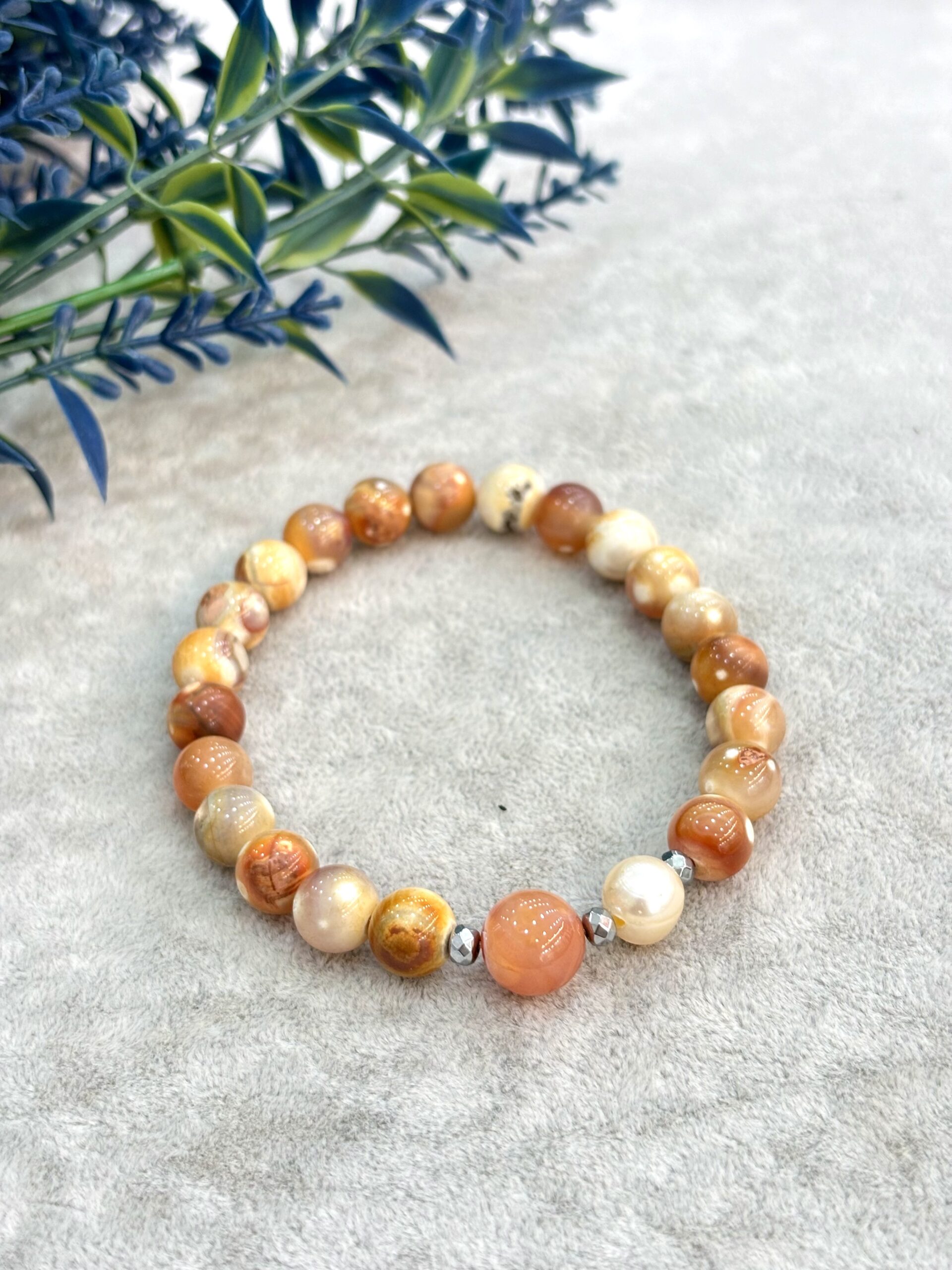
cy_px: 635
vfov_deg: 36.8
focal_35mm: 52
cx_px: 476
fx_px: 1907
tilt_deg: -41.4
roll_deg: +7.2
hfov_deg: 28.0
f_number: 1.6
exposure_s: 1/50
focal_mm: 5.96
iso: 50
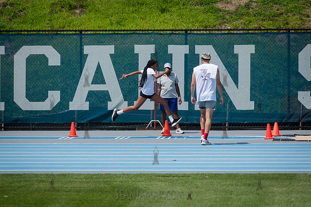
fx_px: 2119
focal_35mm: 245
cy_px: 104
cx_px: 156
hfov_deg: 8.4
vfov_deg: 5.6
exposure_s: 1/2500
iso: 250
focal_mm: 185
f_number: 4.5
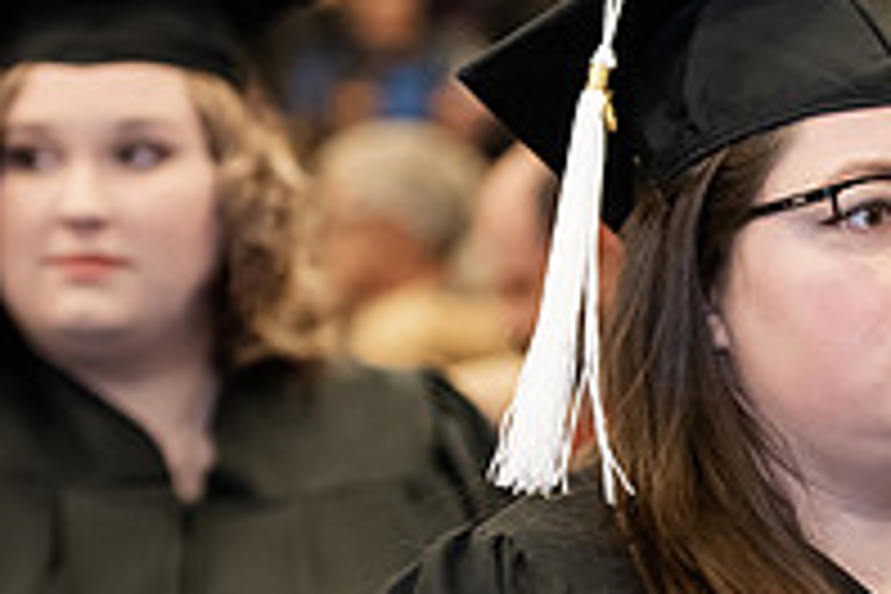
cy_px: 533
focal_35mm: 269
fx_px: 6657
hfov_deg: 7.6
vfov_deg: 5.1
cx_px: 1008
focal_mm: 92
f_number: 3.2
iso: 2000
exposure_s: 1/200
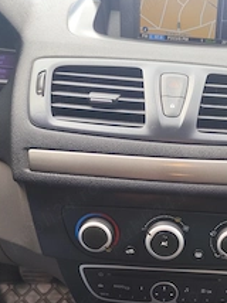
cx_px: 203
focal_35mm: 43
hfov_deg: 32.0
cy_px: 239
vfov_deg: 42.1
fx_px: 377
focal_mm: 6.14
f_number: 1.65
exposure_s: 1/100
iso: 80
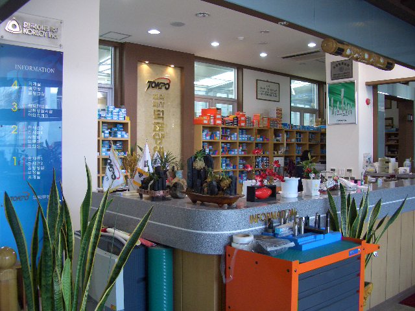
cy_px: 156
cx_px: 208
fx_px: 420
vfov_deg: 40.7
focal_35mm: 35
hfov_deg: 52.6
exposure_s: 1/30
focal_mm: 5.8
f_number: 2.6
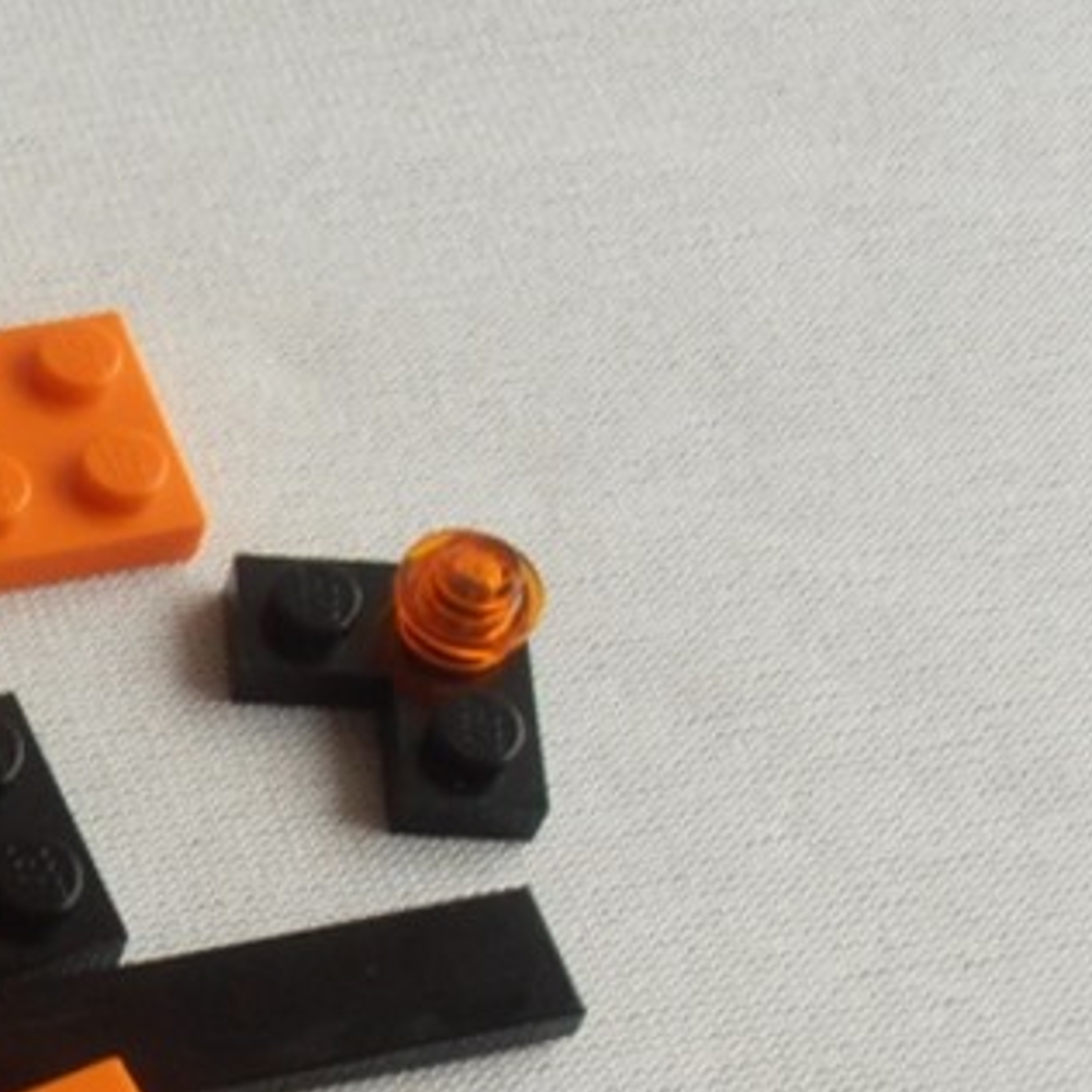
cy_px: 931
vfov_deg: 18.4
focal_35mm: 93
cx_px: -373
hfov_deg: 17.4
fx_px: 3319
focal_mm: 6.61
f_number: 3.9
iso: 100
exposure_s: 1/40
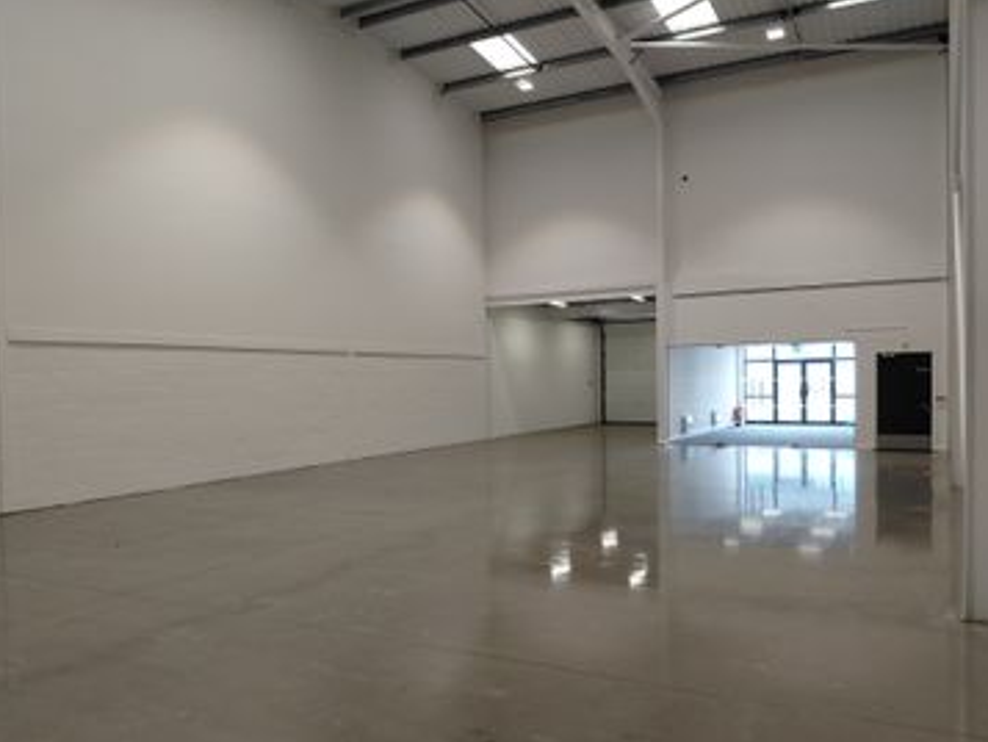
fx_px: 799
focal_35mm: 28
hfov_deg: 63.4
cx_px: 495
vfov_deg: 49.8
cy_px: 388
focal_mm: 4.69
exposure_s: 1/120
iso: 80
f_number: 1.8
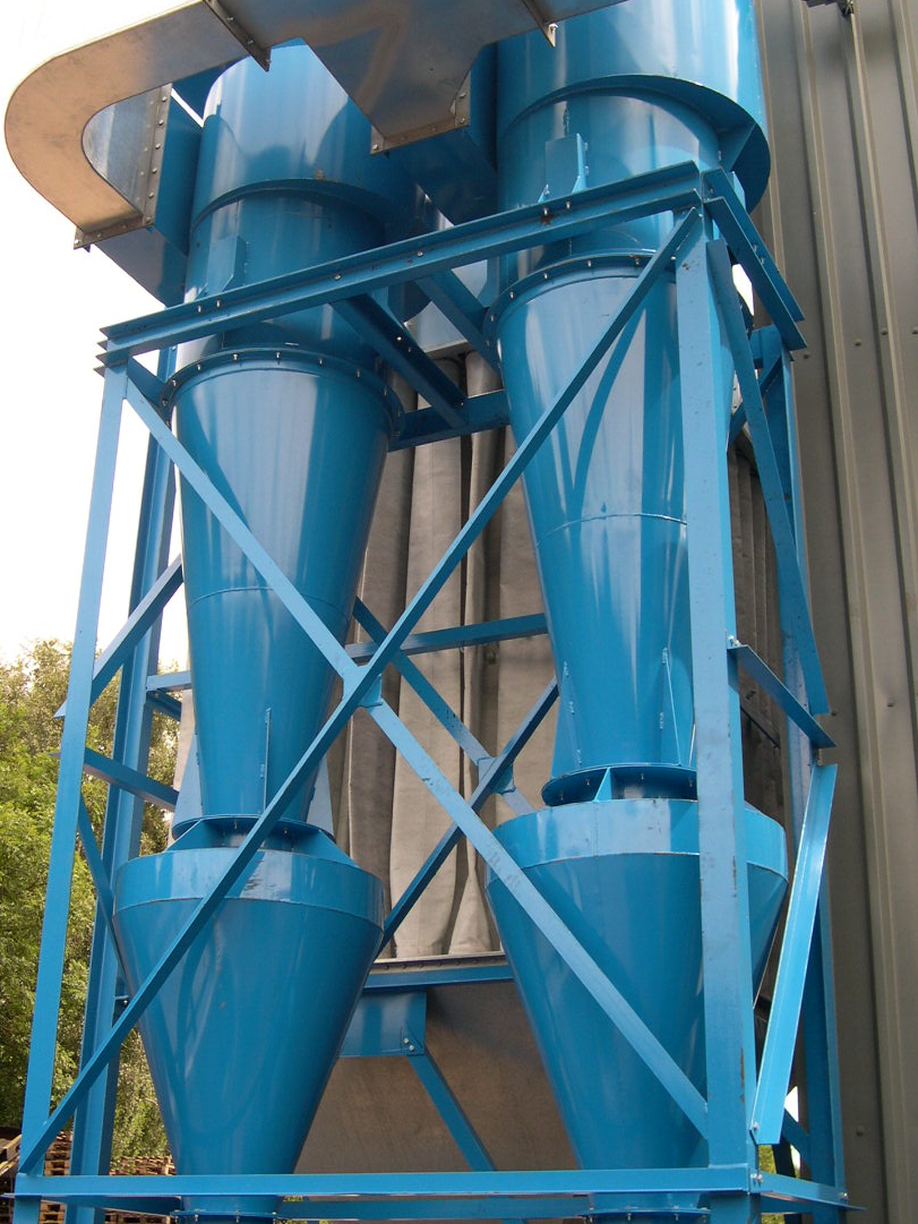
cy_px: 585
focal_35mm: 45
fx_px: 1591
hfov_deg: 32.2
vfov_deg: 42.1
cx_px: 454
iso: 100
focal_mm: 8
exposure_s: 1/367
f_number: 2.8
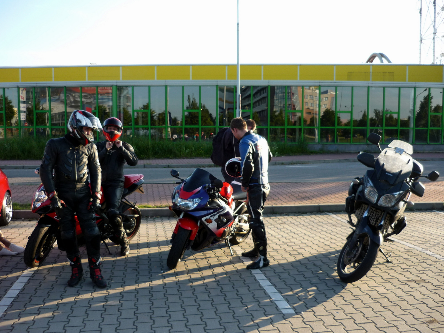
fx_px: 423
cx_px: 222
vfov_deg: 42.9
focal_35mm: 33
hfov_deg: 55.4
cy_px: 166
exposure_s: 1/250
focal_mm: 5.5
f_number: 2.8
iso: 100
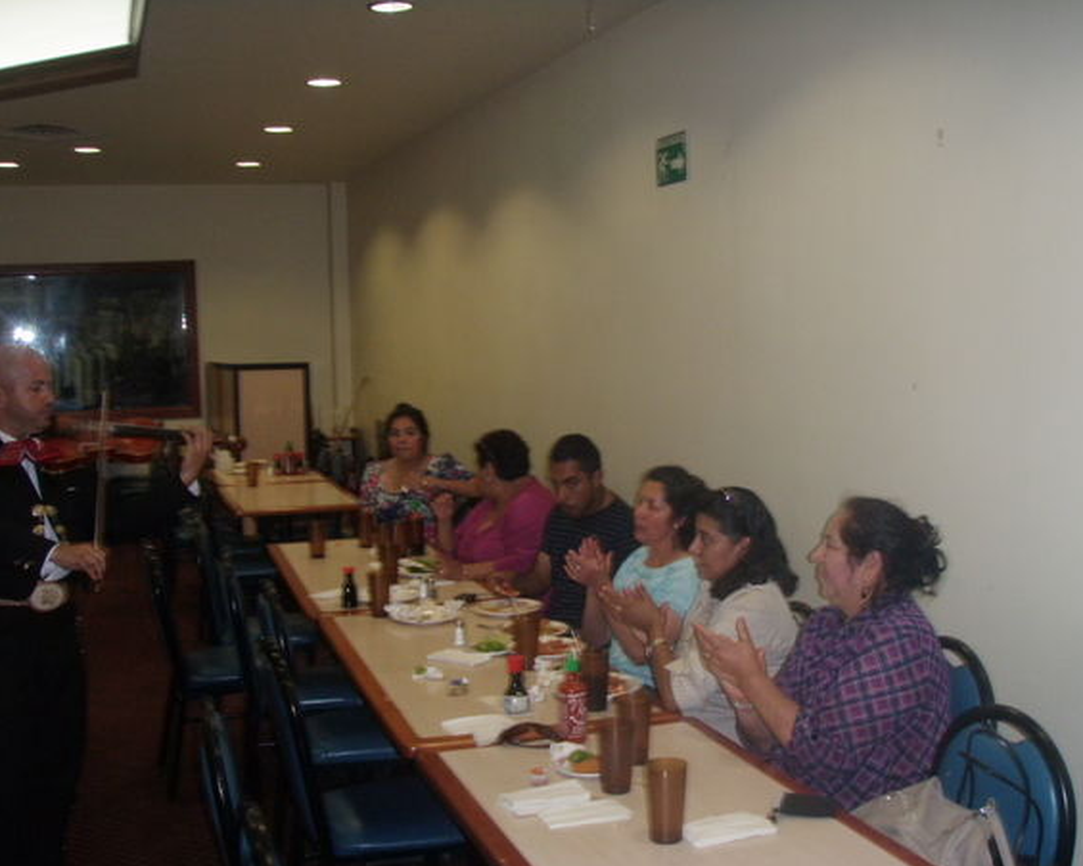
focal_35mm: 42
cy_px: 456
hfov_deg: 43.8
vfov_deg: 35.7
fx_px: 1346
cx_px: 581
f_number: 3.5
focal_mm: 6.7
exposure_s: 1/30
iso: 200
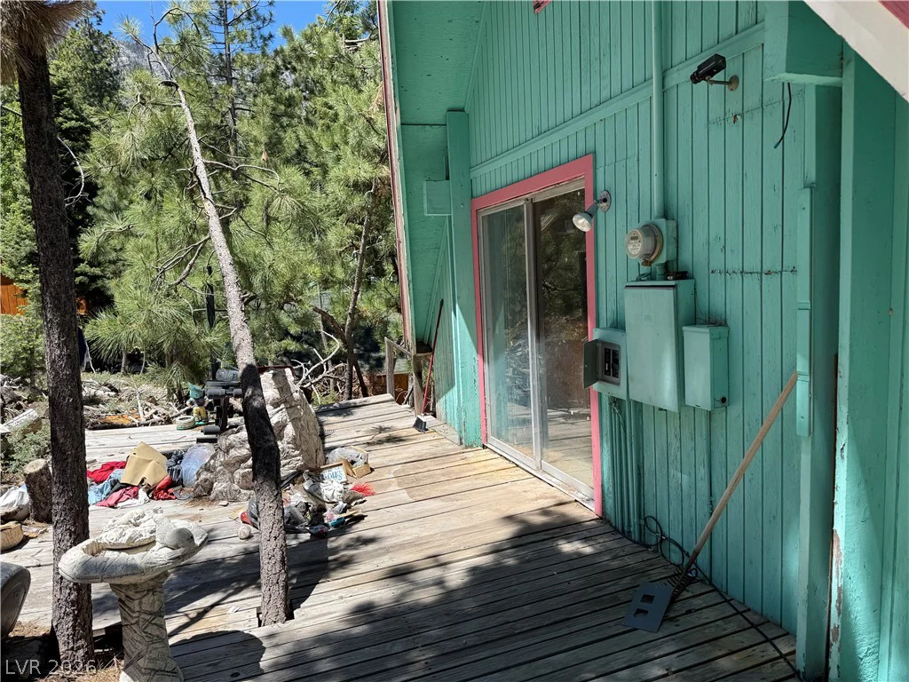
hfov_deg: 71.6
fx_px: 630
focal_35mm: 24
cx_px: 454
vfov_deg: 56.8
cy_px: 341
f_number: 1.78
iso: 80
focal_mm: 6.76
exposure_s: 1/2232
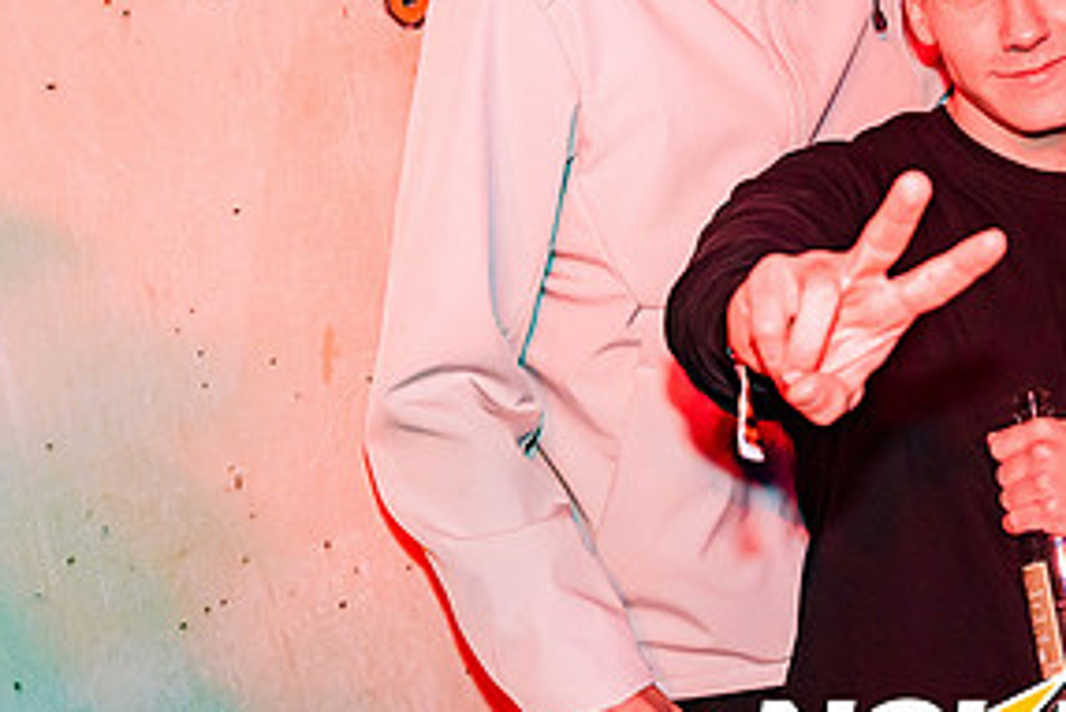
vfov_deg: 19.1
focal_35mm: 71
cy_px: 199
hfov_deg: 27.5
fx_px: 2103
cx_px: 943
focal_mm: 35
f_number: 4
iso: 4000
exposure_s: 1/160
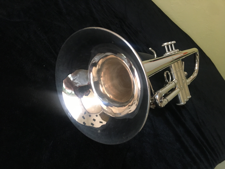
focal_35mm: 29
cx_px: 112
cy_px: 84
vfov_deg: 48.2
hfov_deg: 61.7
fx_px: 188
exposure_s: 1/4
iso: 50
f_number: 2.2
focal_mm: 4.15
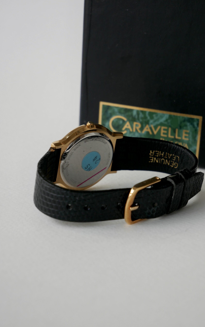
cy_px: 163
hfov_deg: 13.3
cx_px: 122
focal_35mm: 98
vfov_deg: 21.2
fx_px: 876
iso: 200
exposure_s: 1/100
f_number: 5.6
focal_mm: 46
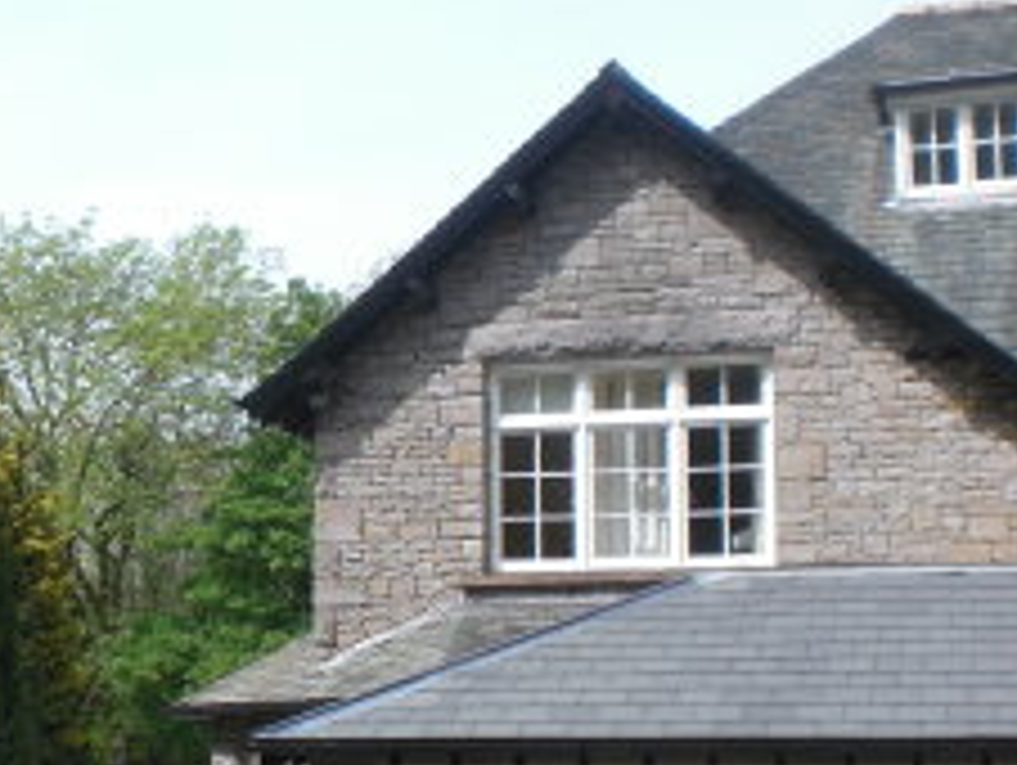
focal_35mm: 86
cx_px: 14
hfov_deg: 21.9
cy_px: 598
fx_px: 2529
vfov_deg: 17.1
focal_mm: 6.3
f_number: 5.6
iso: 64
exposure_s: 1/250
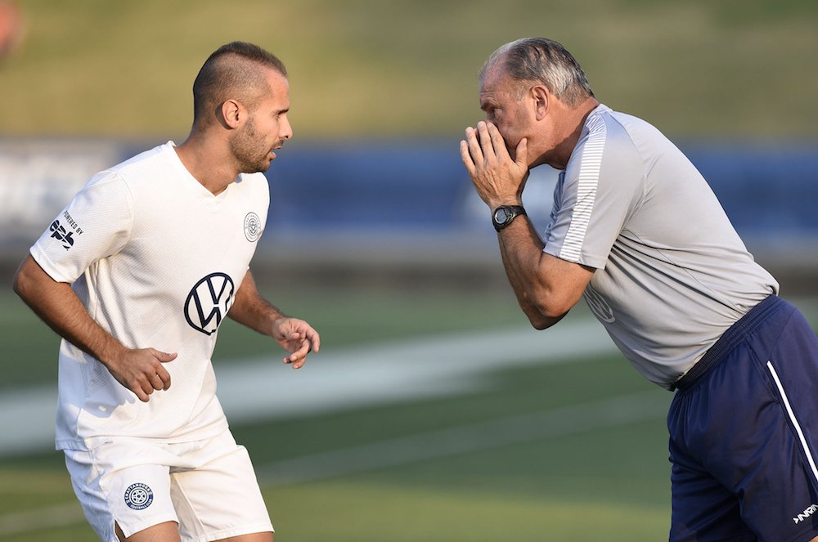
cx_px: 409
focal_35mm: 300
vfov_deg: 4.6
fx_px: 6805
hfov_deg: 6.9
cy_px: 271
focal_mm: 300
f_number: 2.8
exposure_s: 1/800
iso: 160
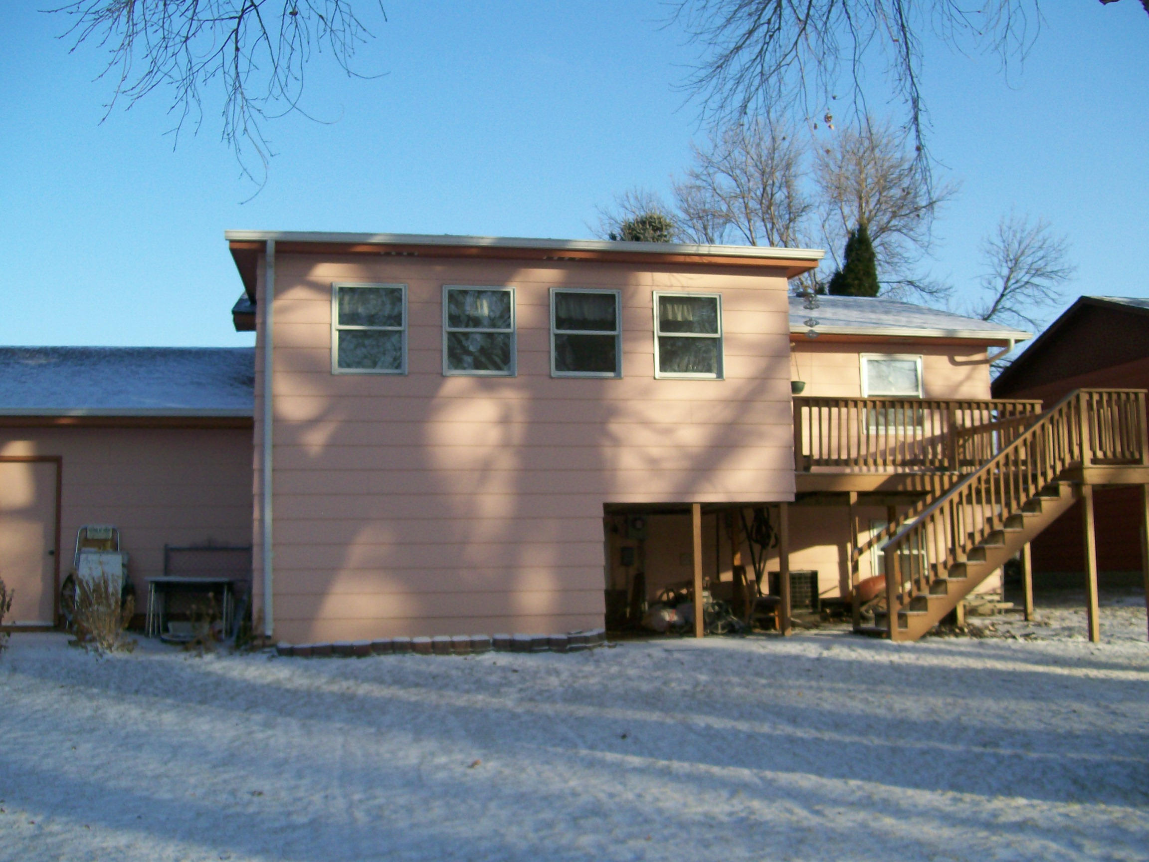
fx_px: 1195
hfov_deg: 51.4
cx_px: 574
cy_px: 431
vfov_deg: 39.7
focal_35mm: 36
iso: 80
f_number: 2.7
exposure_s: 1/687
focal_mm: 6
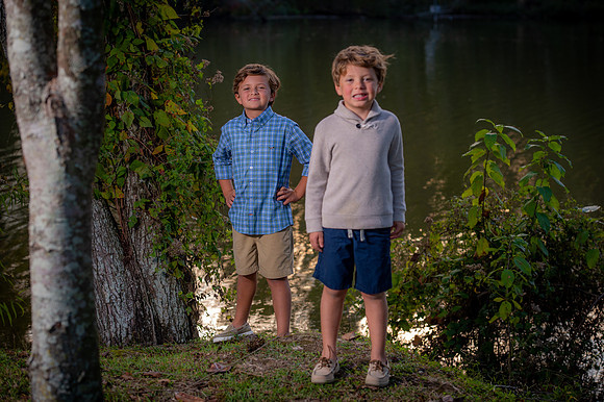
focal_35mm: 95
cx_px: 302
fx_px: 1593
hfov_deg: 21.5
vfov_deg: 14.4
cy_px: 201
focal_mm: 95
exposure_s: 1/160
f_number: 4.5
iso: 200
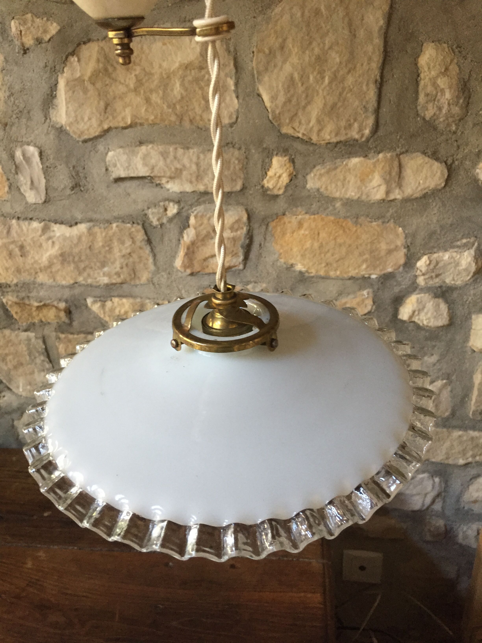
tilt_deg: -26.2
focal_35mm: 29
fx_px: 538
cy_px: 322
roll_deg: +3.8
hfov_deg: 48.2
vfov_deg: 61.7
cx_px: 241
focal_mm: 4.15
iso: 200
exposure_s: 1/33
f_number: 2.2
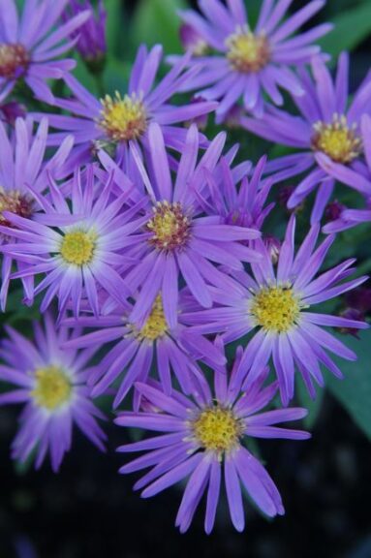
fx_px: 1742
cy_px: 279
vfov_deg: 18.2
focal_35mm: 112
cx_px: 186
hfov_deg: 12.2
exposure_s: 1/125
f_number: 6.3
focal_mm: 75
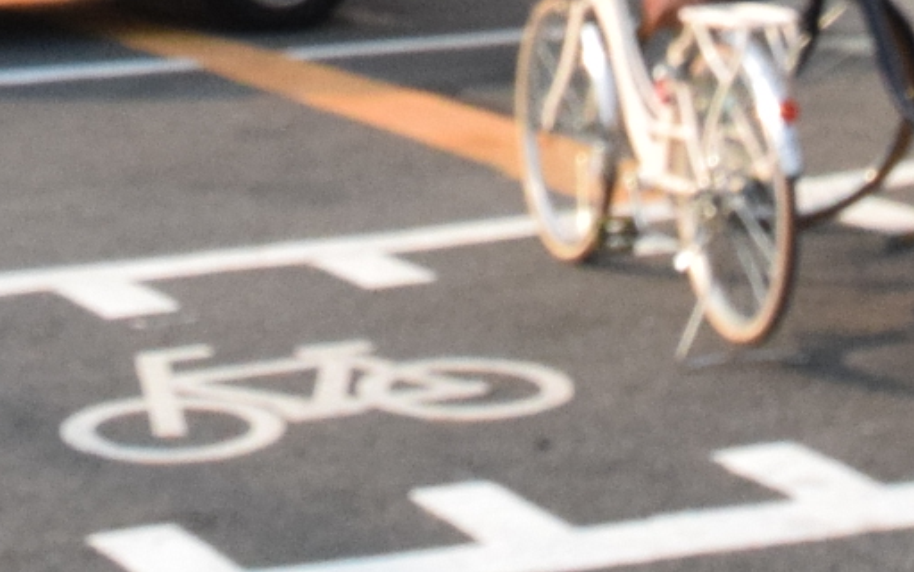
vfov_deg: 8.0
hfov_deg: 13.6
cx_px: 2
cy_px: -779
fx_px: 3786
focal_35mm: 152
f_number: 14
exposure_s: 1/800
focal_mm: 17
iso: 1600
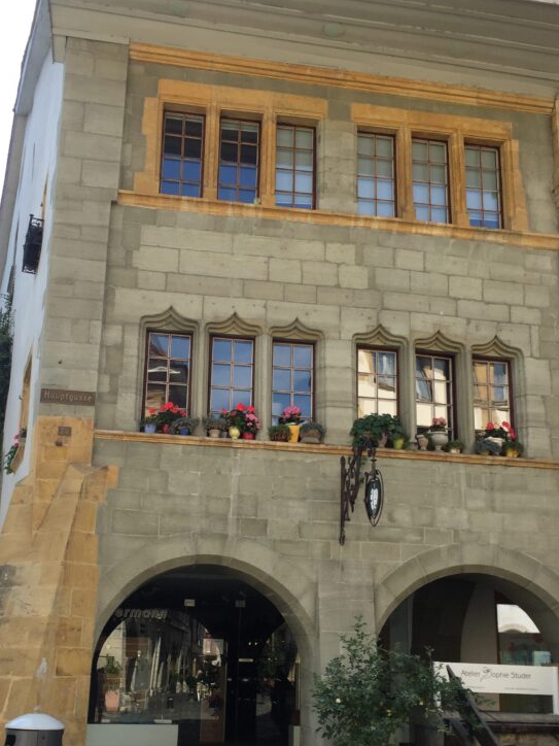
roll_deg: -1.3
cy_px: 418
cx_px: 272
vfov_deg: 45.7
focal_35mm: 41
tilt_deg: +16.3
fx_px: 883
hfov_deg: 35.1
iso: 32
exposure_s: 1/775
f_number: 2.2
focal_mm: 4.15
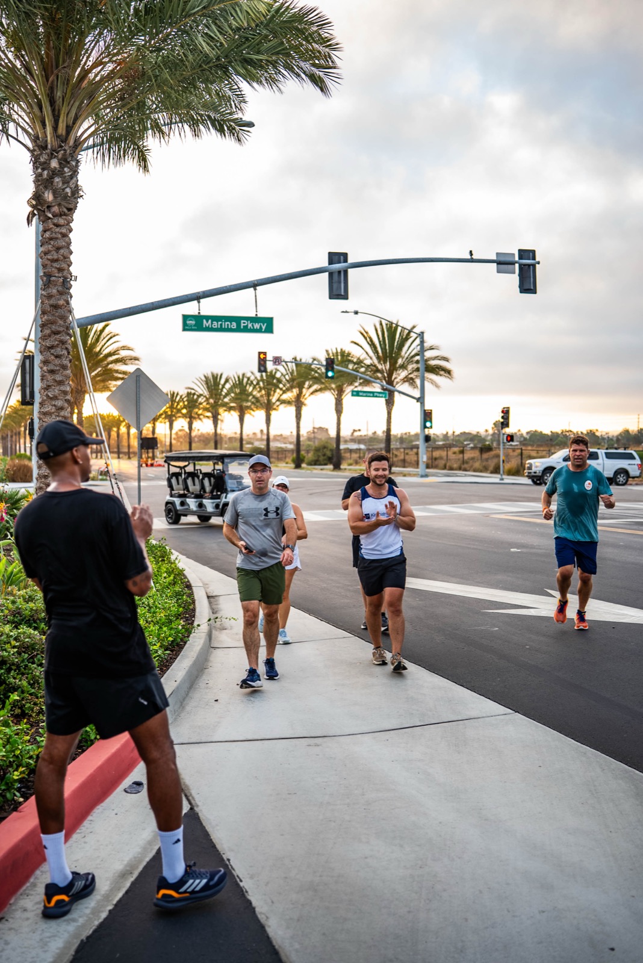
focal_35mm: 36
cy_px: 482
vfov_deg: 53.1
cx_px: 322
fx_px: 964
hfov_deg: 36.9
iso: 160
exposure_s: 1/160
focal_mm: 36
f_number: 2
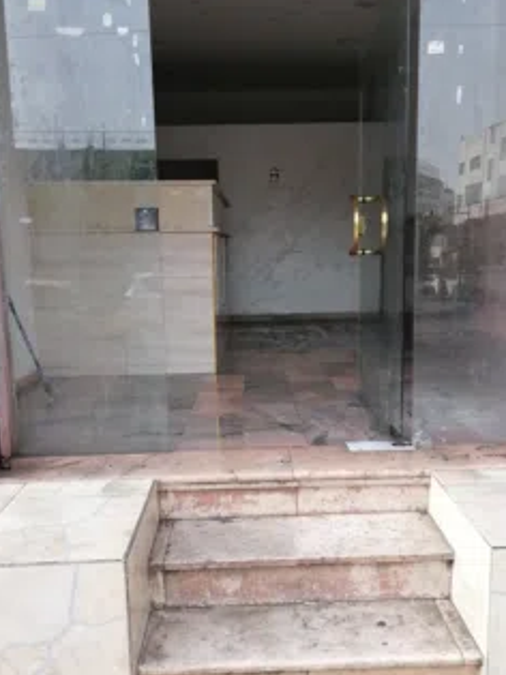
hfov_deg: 42.9
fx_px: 644
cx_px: 272
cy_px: 349
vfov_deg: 55.4
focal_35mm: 33
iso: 250
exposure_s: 1/900
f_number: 1.8
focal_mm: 5.4
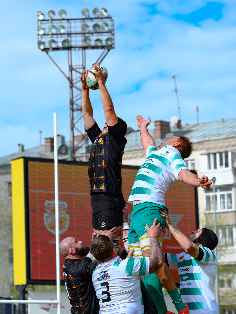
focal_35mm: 179
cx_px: 143
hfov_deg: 8.3
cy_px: 160
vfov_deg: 11.0
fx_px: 1630
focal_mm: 122
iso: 200
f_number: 5.6
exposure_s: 1/1600
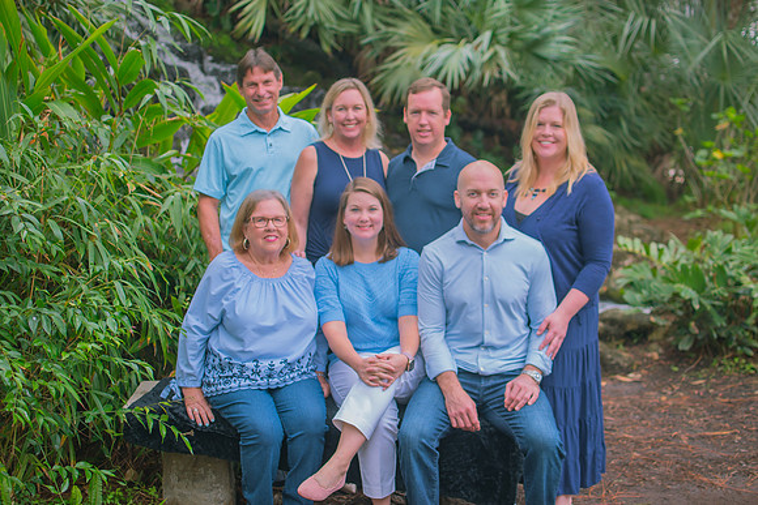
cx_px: 379
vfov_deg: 26.0
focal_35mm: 52
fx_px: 1095
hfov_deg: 38.2
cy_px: 252
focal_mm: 35
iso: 100
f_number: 2.2
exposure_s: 1/250
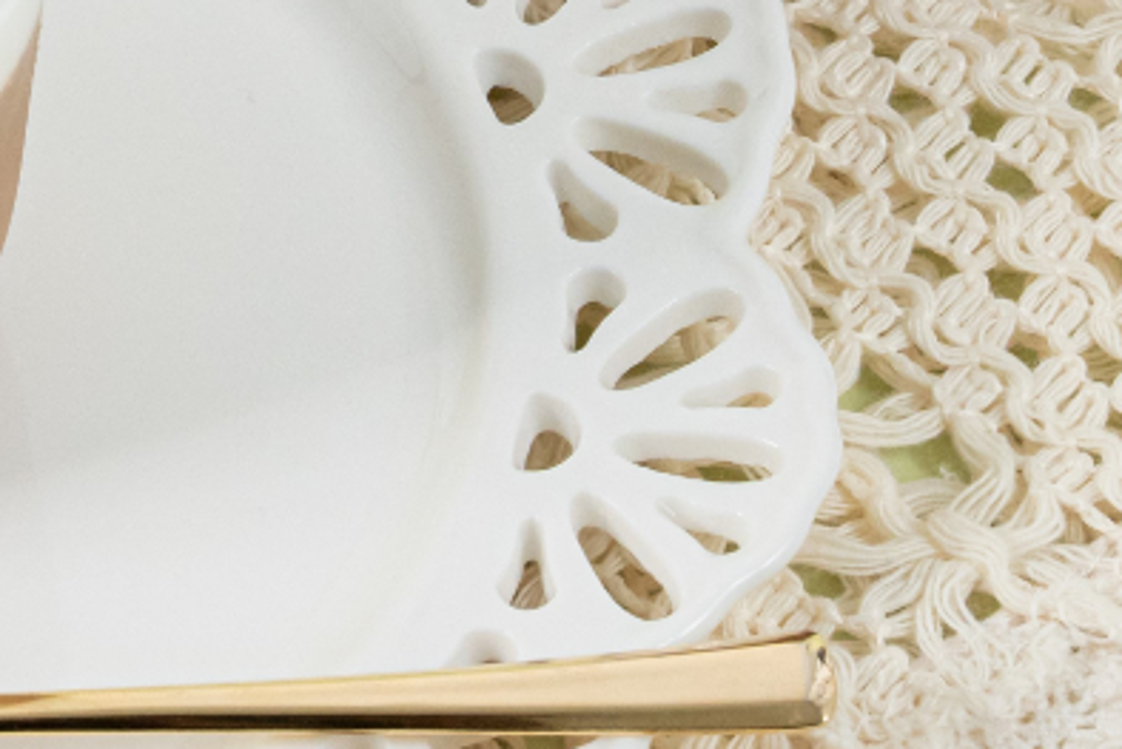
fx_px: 6641
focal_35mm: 213
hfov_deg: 9.6
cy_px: -208
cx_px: 268
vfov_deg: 6.4
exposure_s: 1/80
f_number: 13
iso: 2000
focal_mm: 70
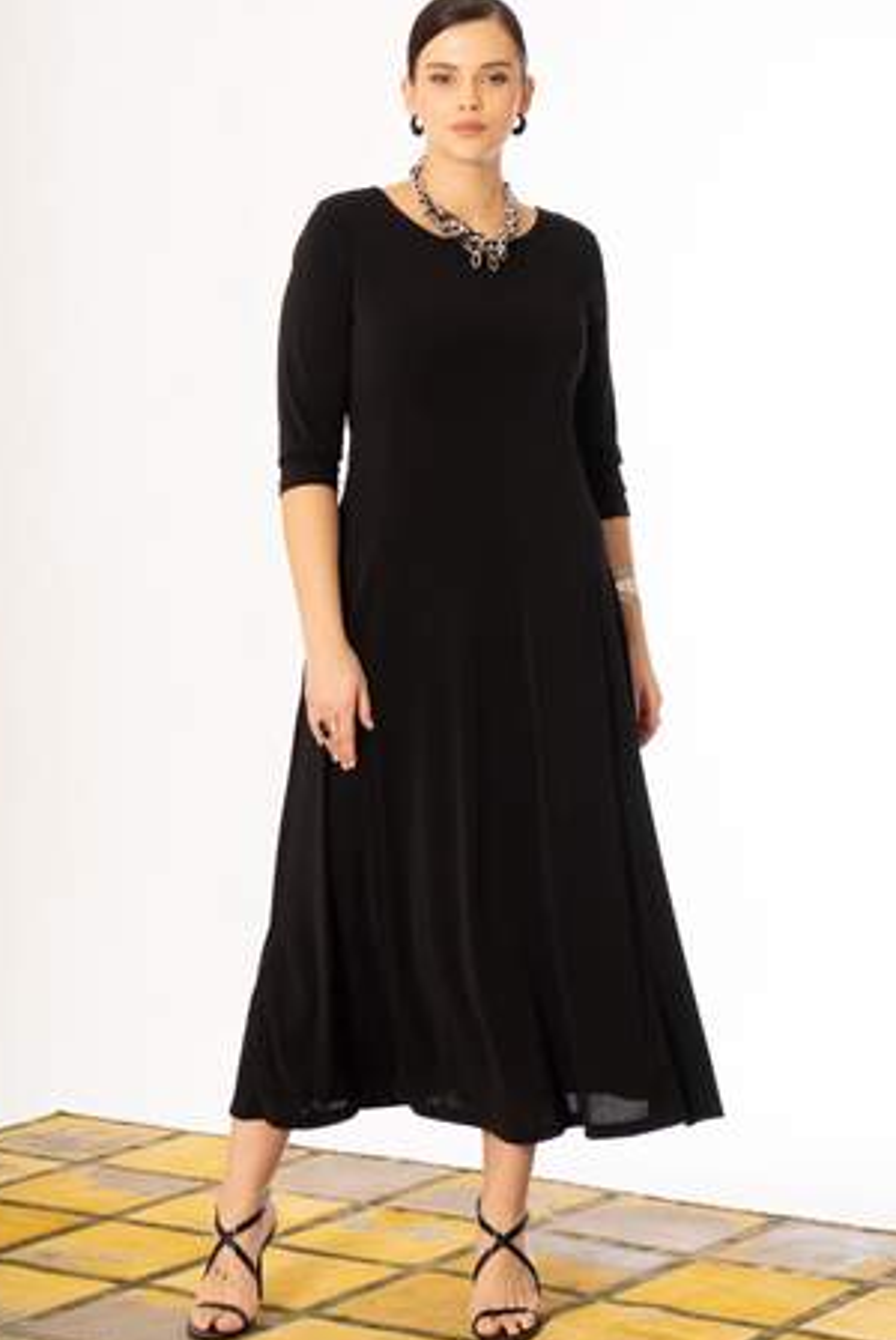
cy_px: 624
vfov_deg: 25.0
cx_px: 473
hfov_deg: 16.9
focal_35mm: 81
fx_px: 3019
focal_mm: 70
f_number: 8
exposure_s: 1/160
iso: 200
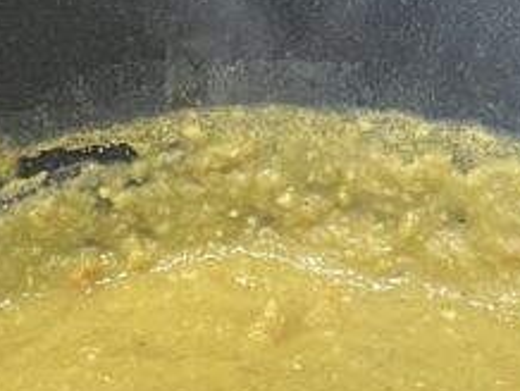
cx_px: 248
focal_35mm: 122
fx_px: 1835
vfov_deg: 11.5
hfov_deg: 16.1
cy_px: 634
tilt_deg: -48.3
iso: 250
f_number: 1.6
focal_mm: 5.1
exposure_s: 1/60
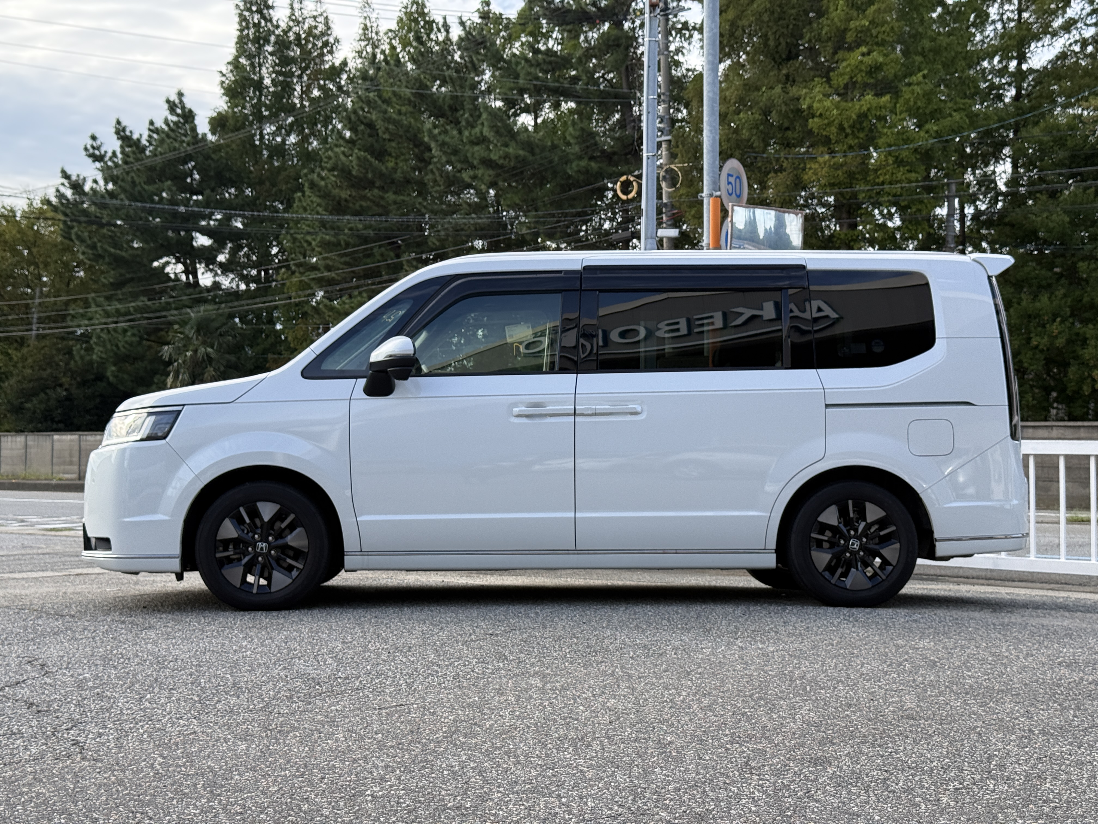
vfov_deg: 30.3
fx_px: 1523
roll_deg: +0.7
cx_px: 549
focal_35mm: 48
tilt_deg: +2.3
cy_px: 412
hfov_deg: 39.7
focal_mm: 6.76
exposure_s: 1/917
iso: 64
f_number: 1.78
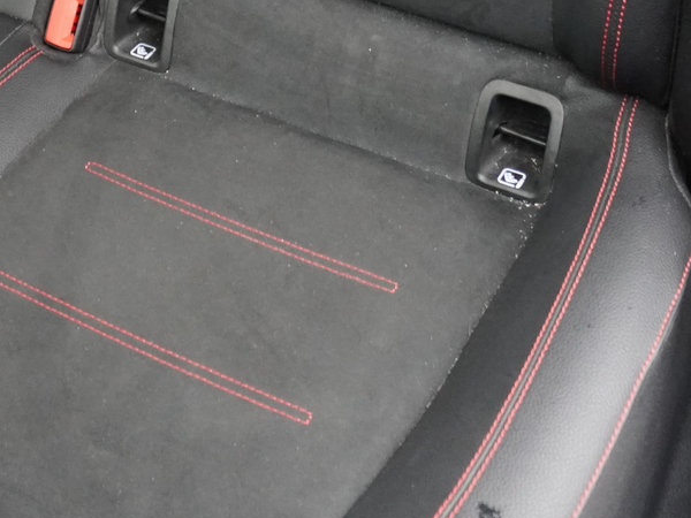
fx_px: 1537
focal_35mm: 77
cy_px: -208
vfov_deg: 17.6
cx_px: 221
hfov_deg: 25.2
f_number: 3.5
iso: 2000
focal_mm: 16
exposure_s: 1/30
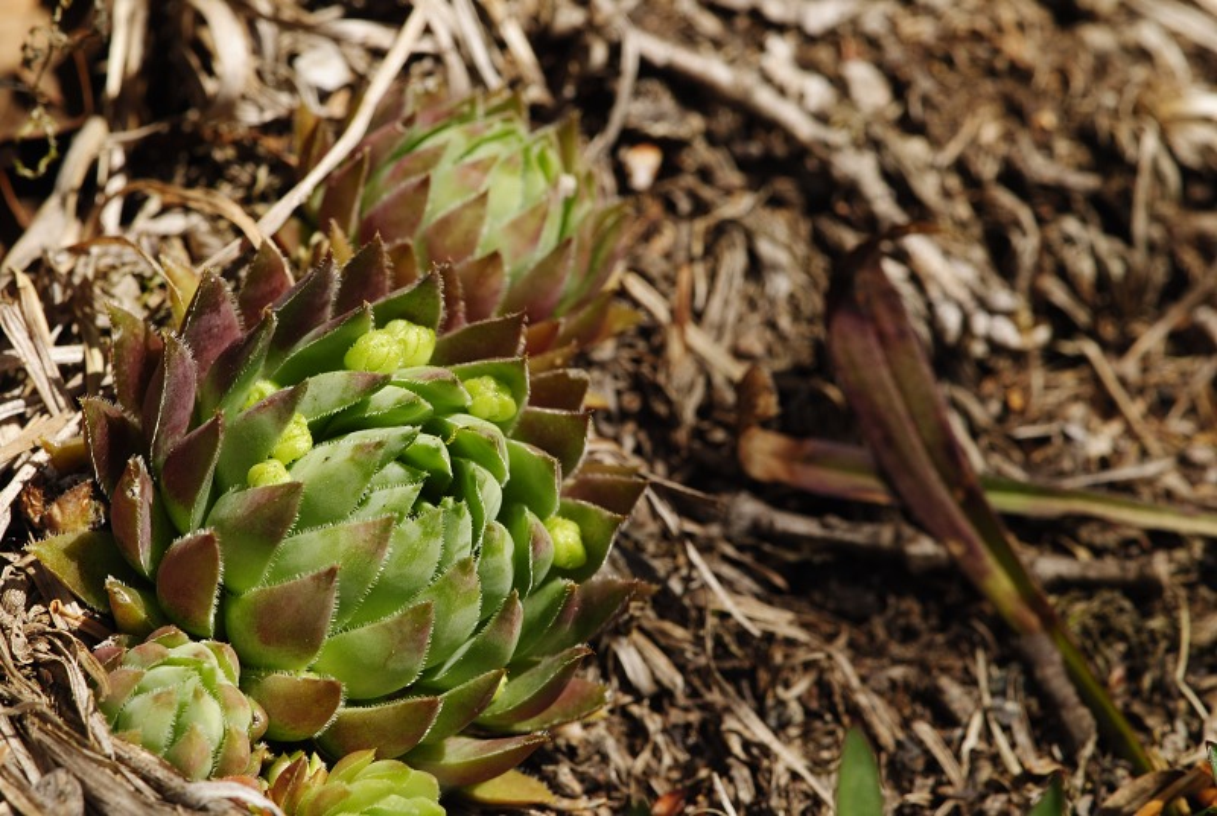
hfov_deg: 16.0
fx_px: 4317
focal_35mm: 128
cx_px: 608
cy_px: 408
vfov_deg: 10.8
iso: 100
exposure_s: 1/125
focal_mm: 85
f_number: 10
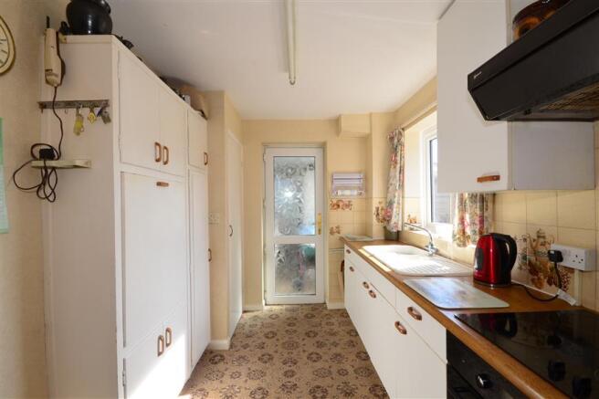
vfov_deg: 77.3
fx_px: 250
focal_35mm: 15
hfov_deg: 100.4
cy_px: 200
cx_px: 300
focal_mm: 10
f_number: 14
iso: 400
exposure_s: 1/25
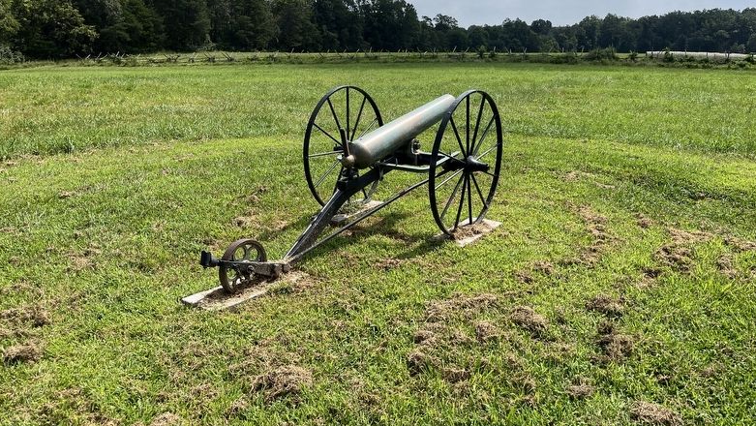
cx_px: 379
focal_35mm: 29
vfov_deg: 40.0
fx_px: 582
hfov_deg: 66.0
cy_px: 167
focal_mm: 5.1
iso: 50
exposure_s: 1/3215
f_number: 1.6
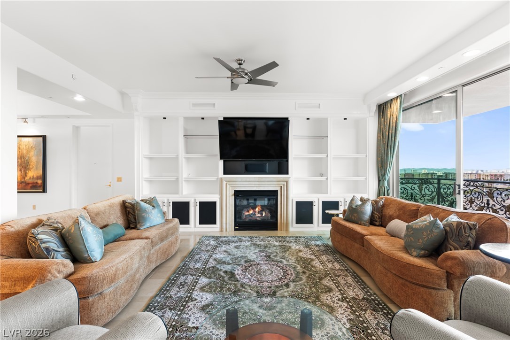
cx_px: 255
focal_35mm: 17
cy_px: 170
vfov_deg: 70.4
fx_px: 241
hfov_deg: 93.3
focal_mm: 17
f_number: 8
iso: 400
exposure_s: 1/20
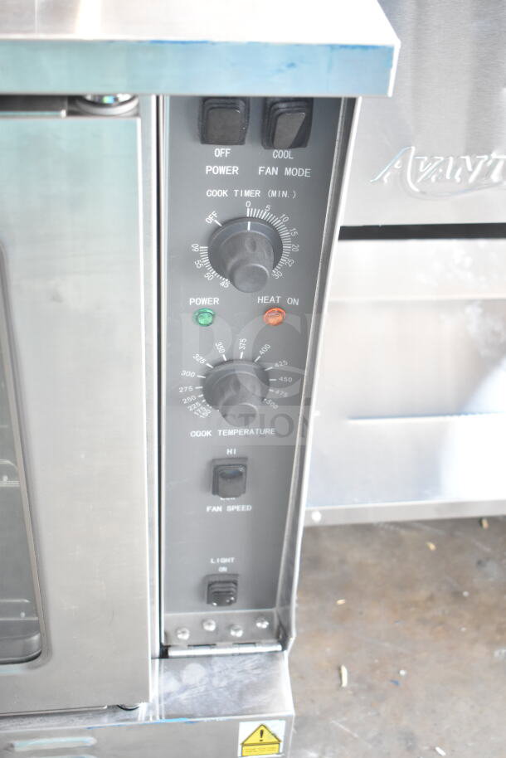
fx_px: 1011
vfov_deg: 41.1
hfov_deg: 28.1
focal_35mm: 48
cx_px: 253
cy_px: 379
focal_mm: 32
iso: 2000
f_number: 4.5
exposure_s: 1/50
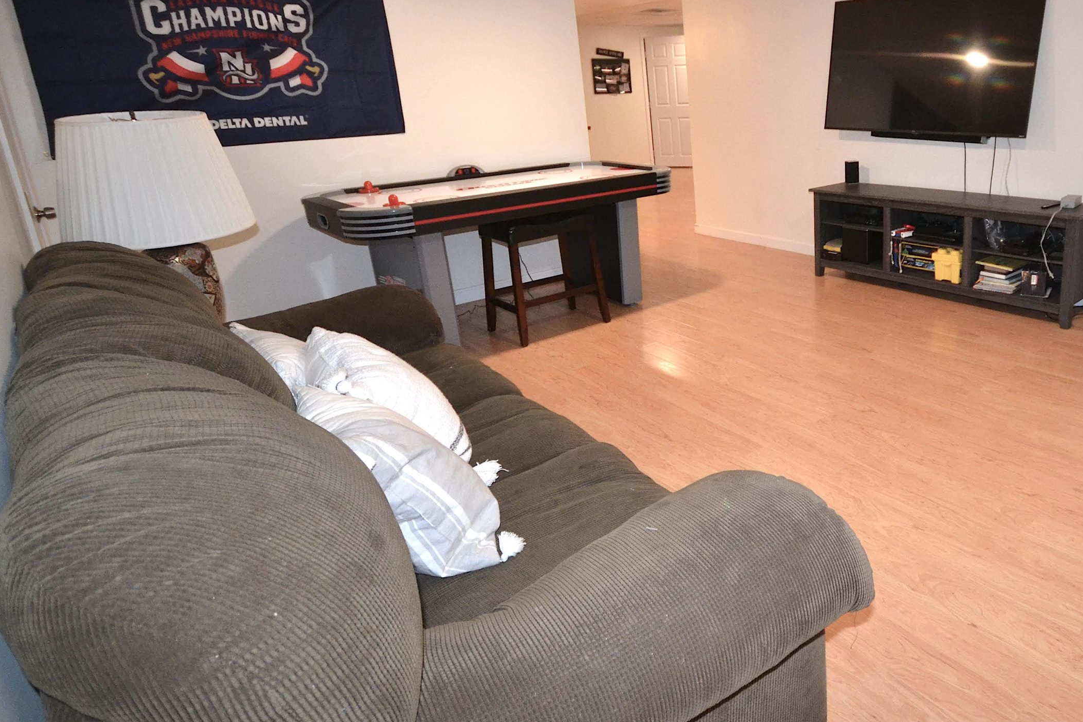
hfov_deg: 74.4
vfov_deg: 56.6
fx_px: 662
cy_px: 278
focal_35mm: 22
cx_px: 776
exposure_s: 1/60
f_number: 4
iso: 1400
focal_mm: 10
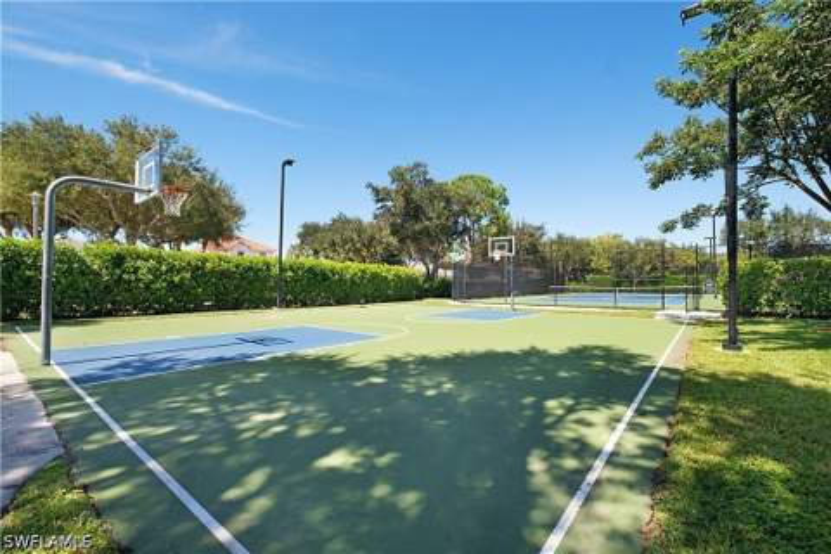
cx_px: 416
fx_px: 346
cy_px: 277
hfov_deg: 100.4
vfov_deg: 77.3
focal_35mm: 15
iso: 1250
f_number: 8
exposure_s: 1/2000
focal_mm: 10
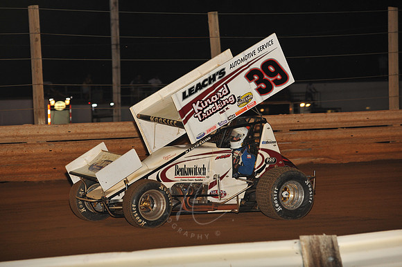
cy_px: 134
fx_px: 2065
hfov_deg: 11.1
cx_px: 201
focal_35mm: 185
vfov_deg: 7.4
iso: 1000
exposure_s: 1/320
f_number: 6.3
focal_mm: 185
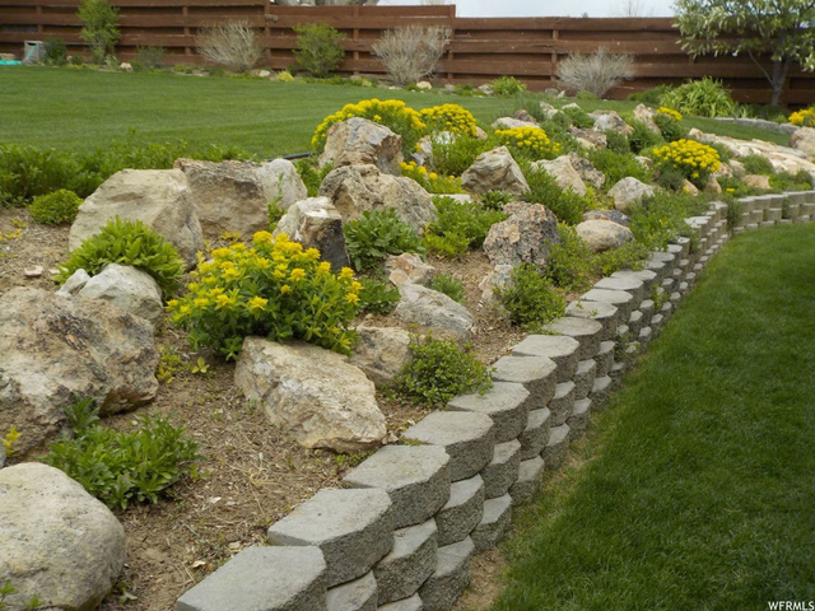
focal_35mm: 38
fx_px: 895
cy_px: 306
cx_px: 408
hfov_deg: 49.0
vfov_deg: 37.7
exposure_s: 1/500
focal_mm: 5.2
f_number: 3.7
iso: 125
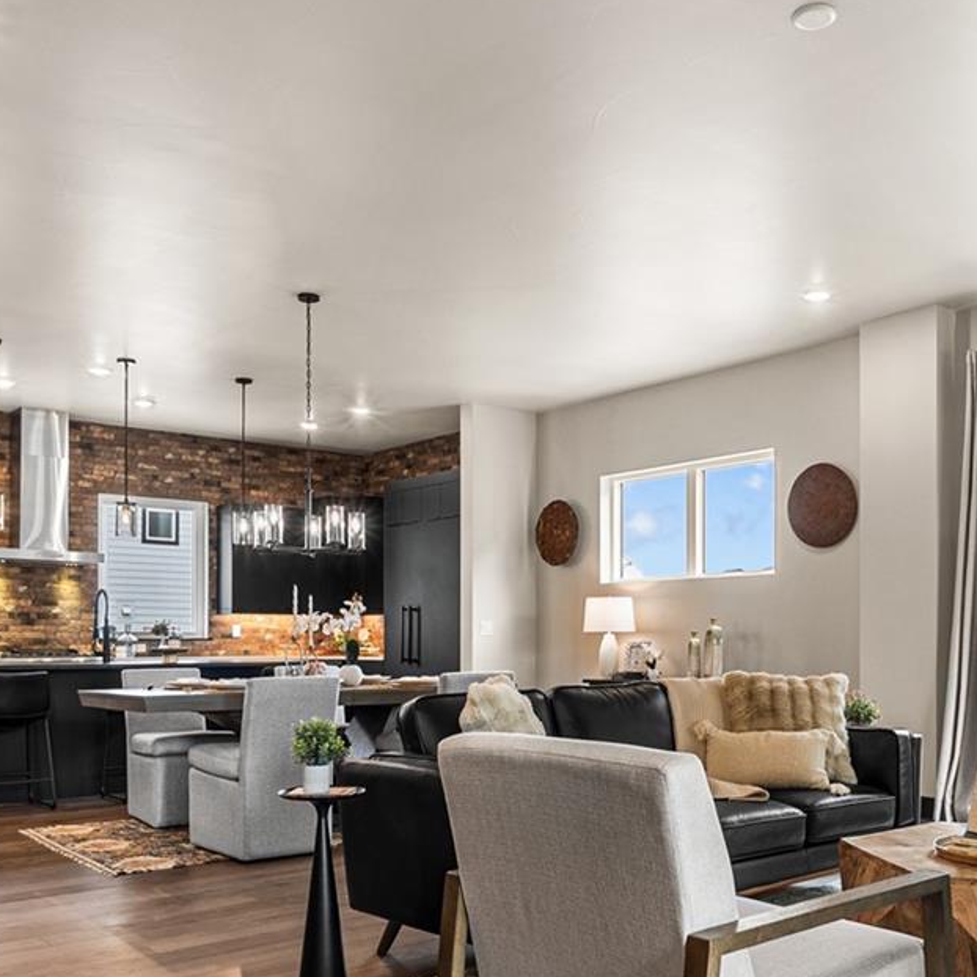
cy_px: 641
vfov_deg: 46.6
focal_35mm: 35
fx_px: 1118
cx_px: 581
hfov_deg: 47.0
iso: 200
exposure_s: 1/2
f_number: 8
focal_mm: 16
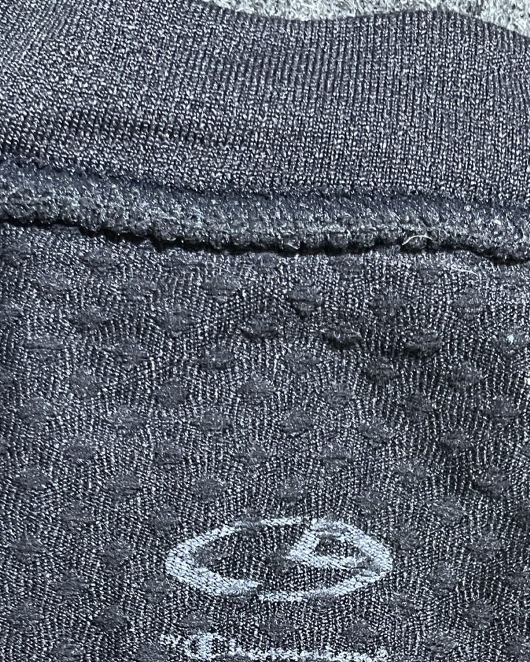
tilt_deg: -58.5
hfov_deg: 24.6
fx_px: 1216
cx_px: 280
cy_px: 738
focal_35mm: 62
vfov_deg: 27.7
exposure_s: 1/50
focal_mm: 4.2
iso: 320
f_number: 1.6
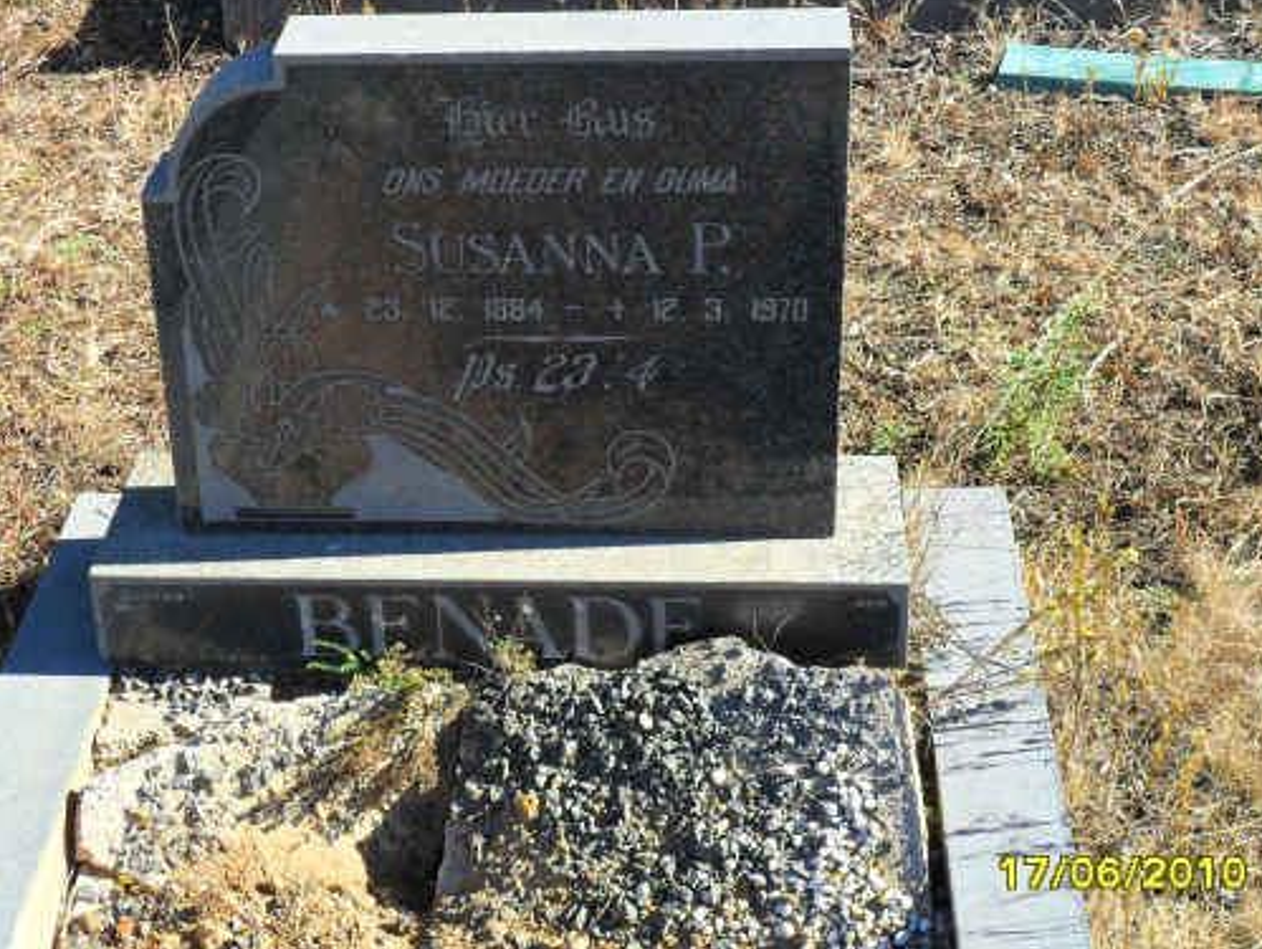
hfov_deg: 30.2
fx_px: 2335
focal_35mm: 64
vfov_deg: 22.9
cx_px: 531
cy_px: 401
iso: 100
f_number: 5
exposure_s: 1/180
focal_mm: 9.3
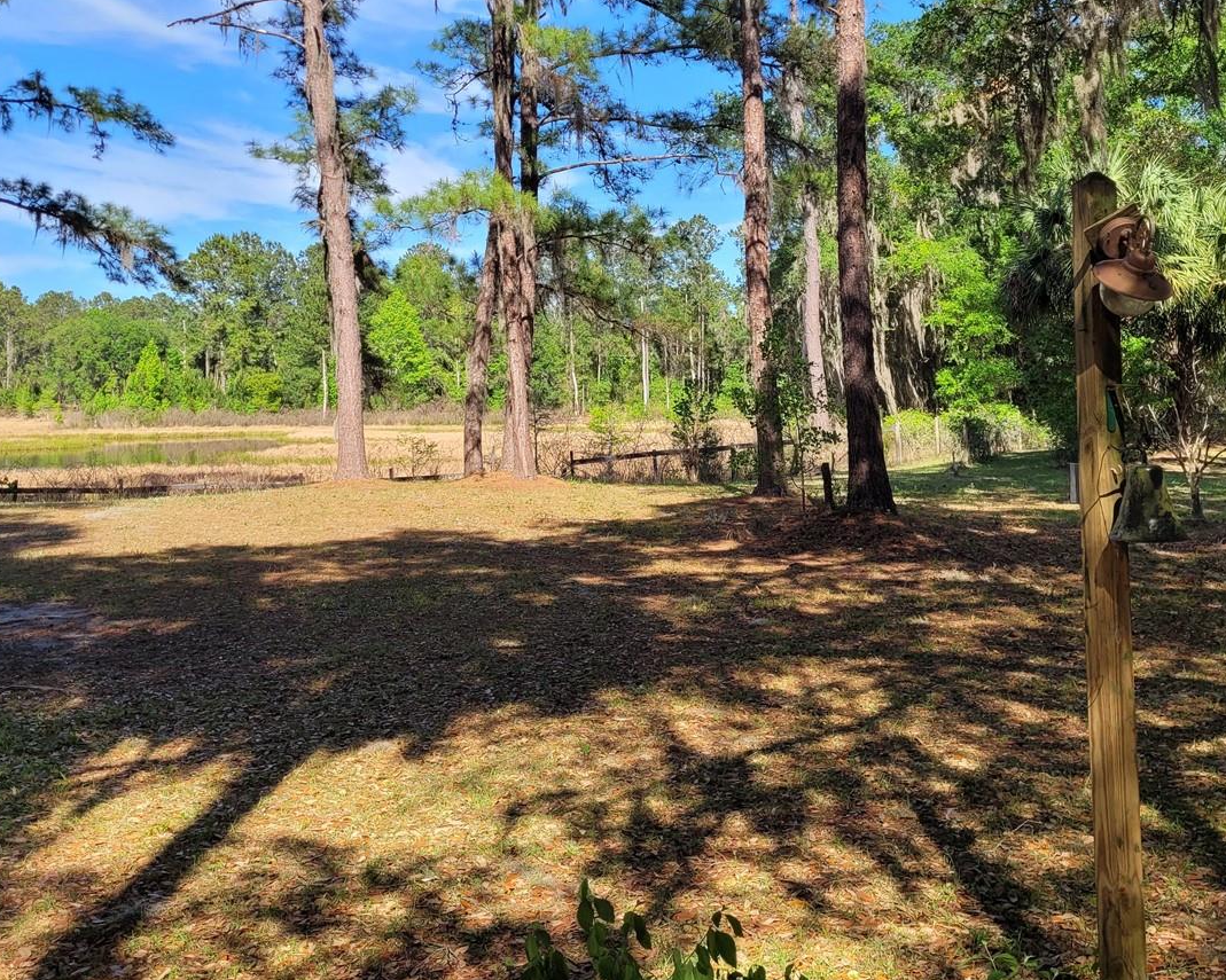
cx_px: 626
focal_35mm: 38
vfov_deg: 38.9
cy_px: 369
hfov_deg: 47.9
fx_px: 1379
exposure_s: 1/1225
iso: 40
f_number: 1.8
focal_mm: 5.4
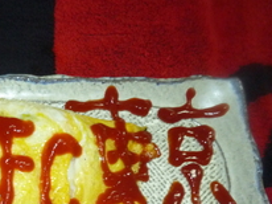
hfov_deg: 34.4
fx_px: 400
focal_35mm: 51
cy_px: 182
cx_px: 4
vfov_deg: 27.5
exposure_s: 1/30
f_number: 3.3
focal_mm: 4.5
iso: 250
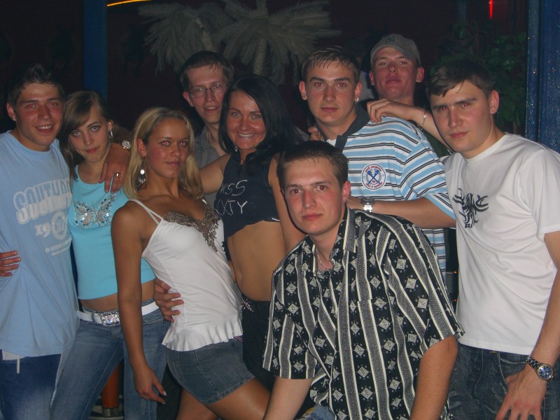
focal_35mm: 57
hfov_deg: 33.8
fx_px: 922
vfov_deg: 25.7
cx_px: 280
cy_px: 210
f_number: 3.6
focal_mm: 11.8
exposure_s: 1/60
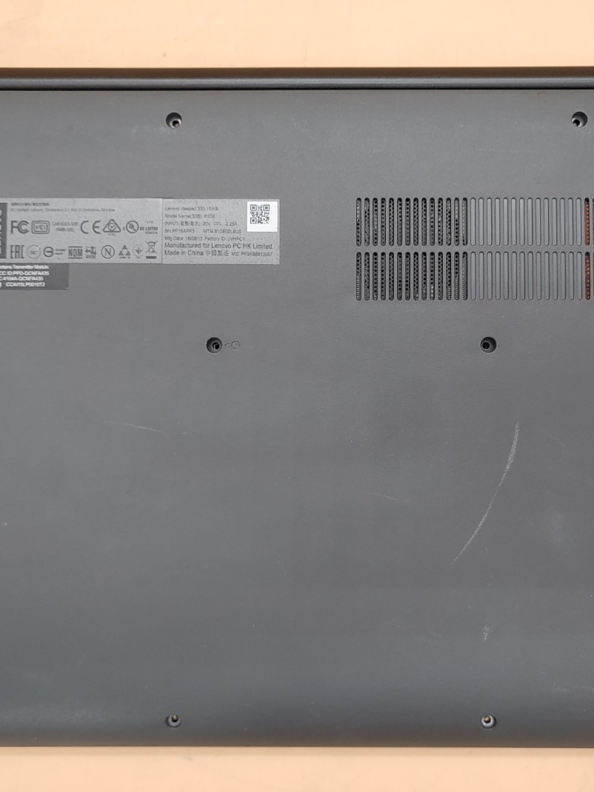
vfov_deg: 52.6
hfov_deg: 40.6
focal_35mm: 35
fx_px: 801
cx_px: 333
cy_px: 395
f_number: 1.8
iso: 50
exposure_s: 1/62
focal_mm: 4.36
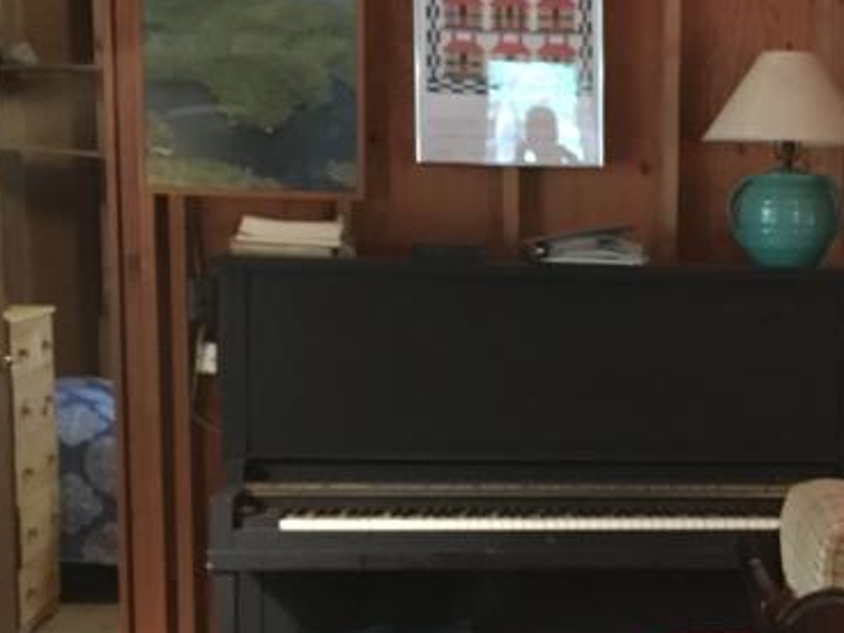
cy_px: 506
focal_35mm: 81
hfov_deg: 23.3
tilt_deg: -8.2
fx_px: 1974
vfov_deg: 18.0
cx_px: 816
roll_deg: -1.4
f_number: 2.2
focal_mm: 4.15
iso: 400
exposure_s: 1/15
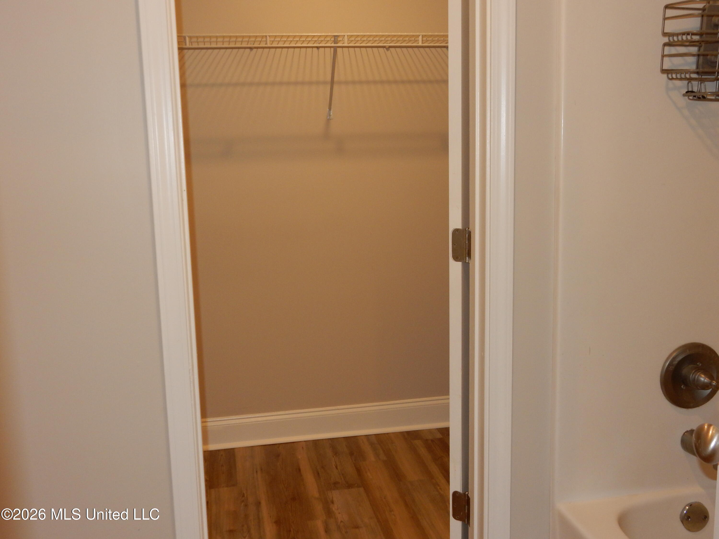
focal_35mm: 36
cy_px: 270
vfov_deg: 39.7
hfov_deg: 51.4
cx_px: 360
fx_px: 748
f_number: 4
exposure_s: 1/30
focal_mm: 6.4
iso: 200
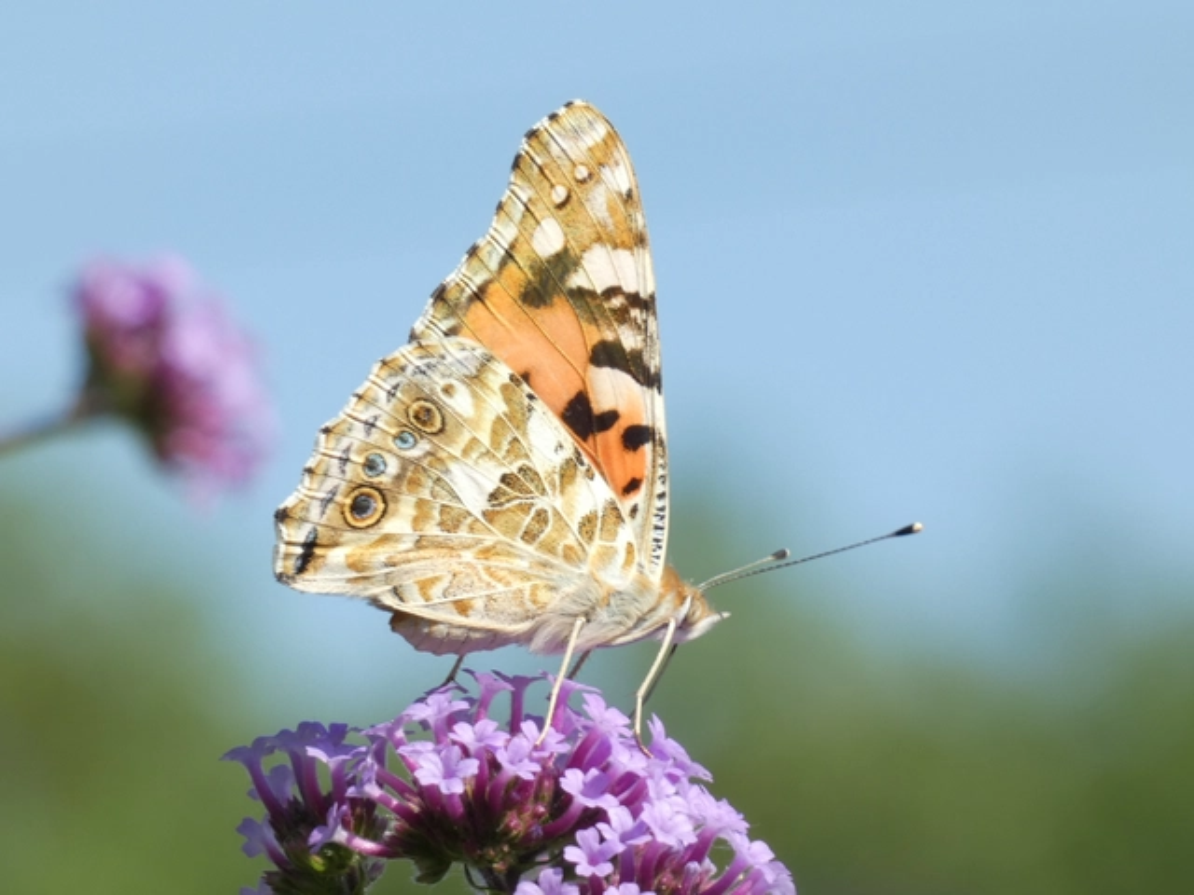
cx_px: 597
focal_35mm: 413
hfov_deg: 4.8
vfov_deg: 3.6
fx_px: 14245
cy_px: 448
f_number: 5.6
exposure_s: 1/250
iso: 80
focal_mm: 74
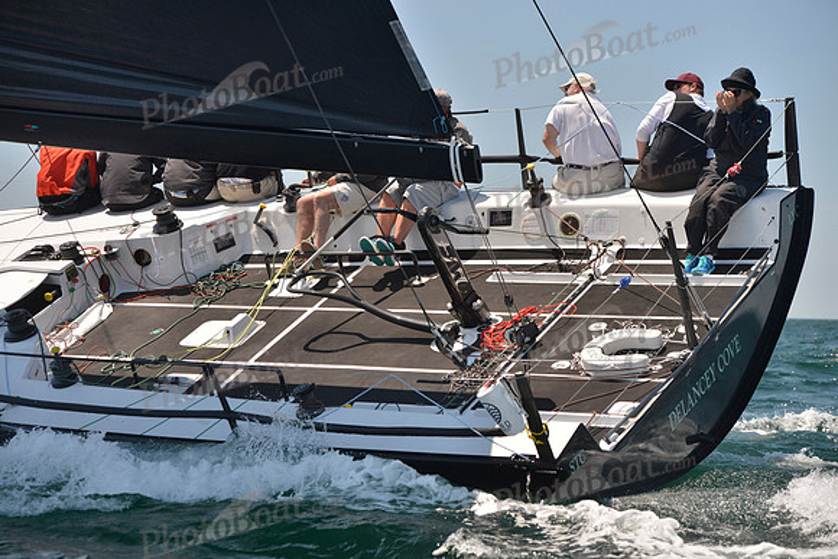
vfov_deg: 13.7
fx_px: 2328
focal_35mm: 100
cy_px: 280
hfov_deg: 20.4
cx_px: 419
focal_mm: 100
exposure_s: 1/800
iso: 400
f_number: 5.6
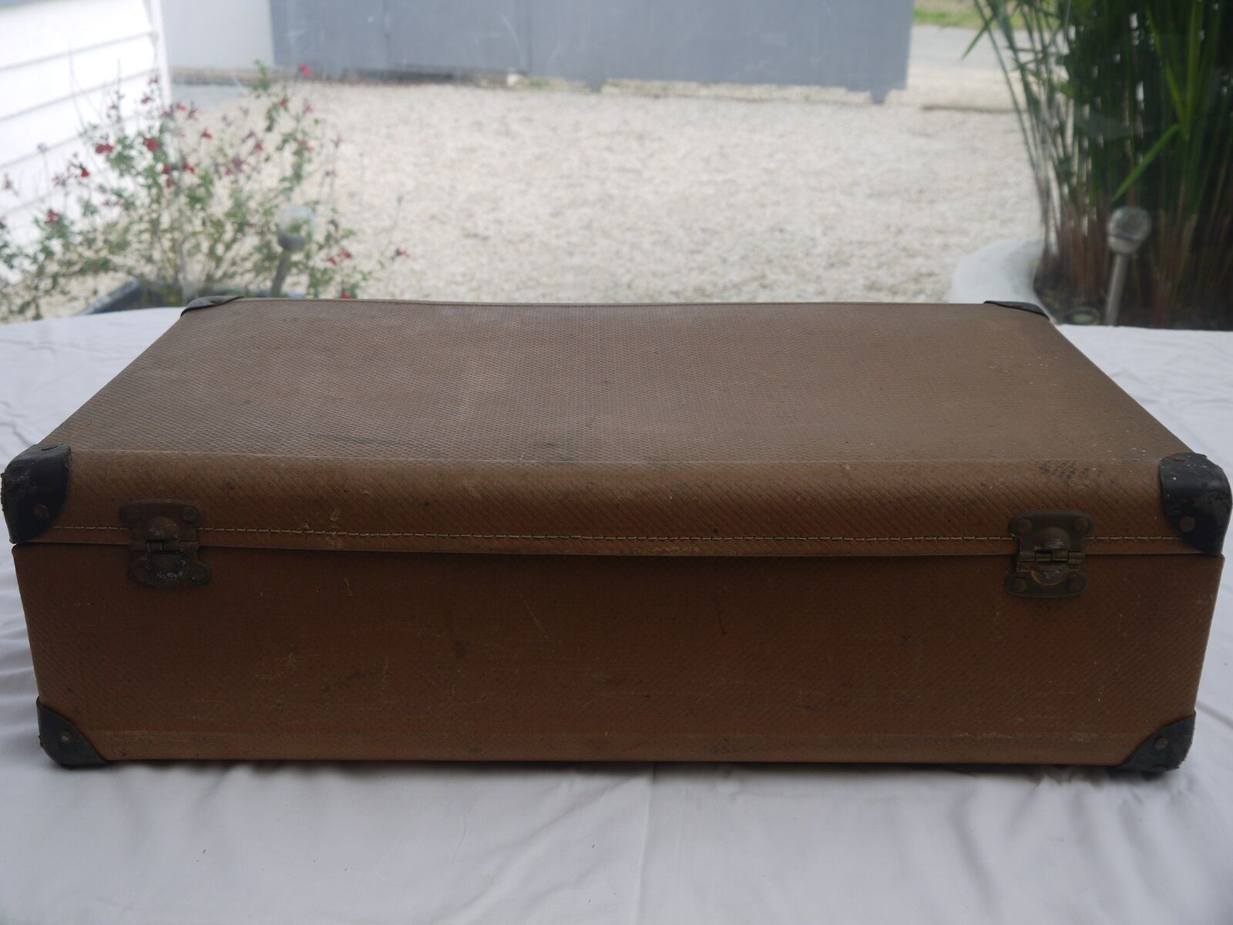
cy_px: 462
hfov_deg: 49.0
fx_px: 1354
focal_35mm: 38
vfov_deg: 37.7
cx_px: 616
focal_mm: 19
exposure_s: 1/160
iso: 100
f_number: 5
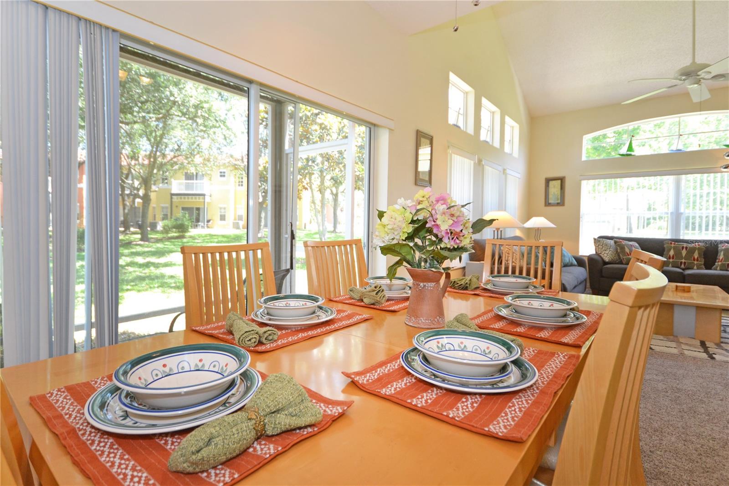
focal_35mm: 17
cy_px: 243
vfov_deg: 69.6
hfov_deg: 92.5
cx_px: 364
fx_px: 349
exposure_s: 1/60
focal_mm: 11.5
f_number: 4.2
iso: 560
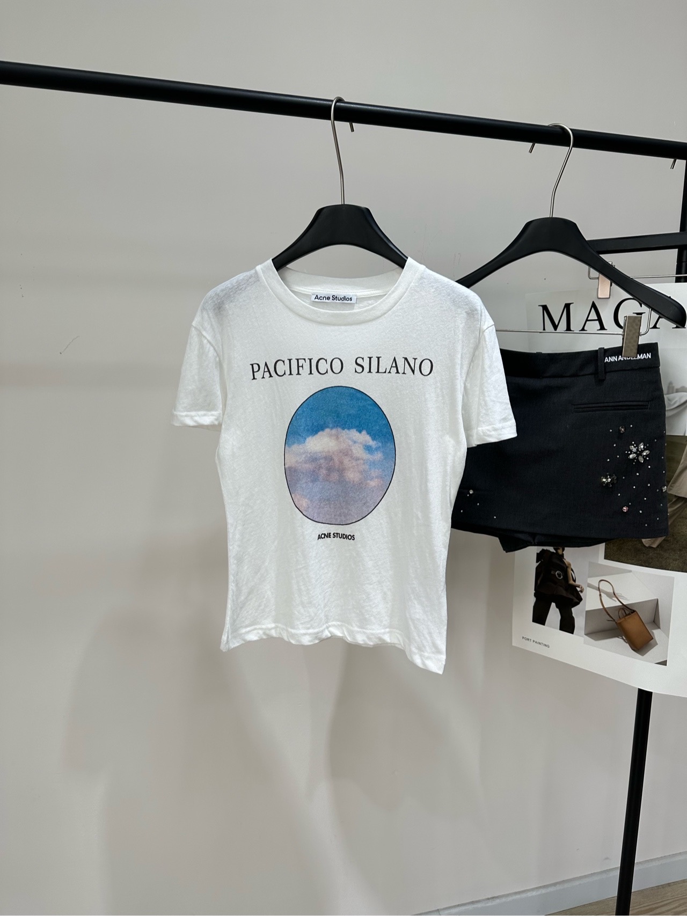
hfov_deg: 56.8
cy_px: 458
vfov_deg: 71.6
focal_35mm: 24
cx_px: 344
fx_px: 635
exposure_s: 1/395
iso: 80
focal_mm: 6.86
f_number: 1.78
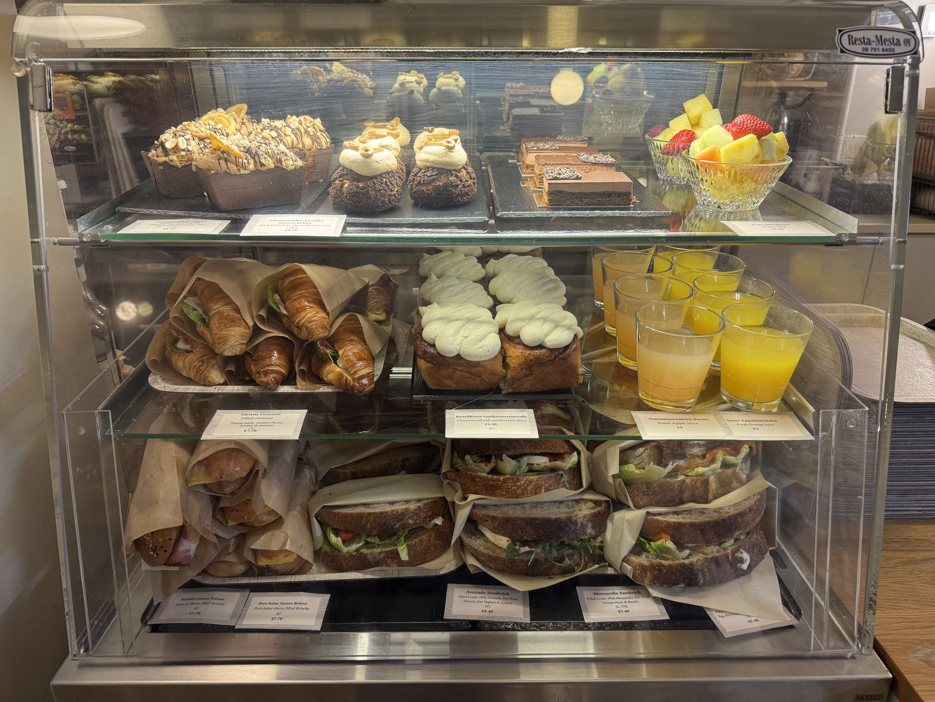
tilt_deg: -22.1
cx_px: 468
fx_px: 648
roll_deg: -0.2
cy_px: 351
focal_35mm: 24
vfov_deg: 56.8
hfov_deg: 71.6
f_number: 1.78
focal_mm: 6.76
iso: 200
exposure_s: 1/50
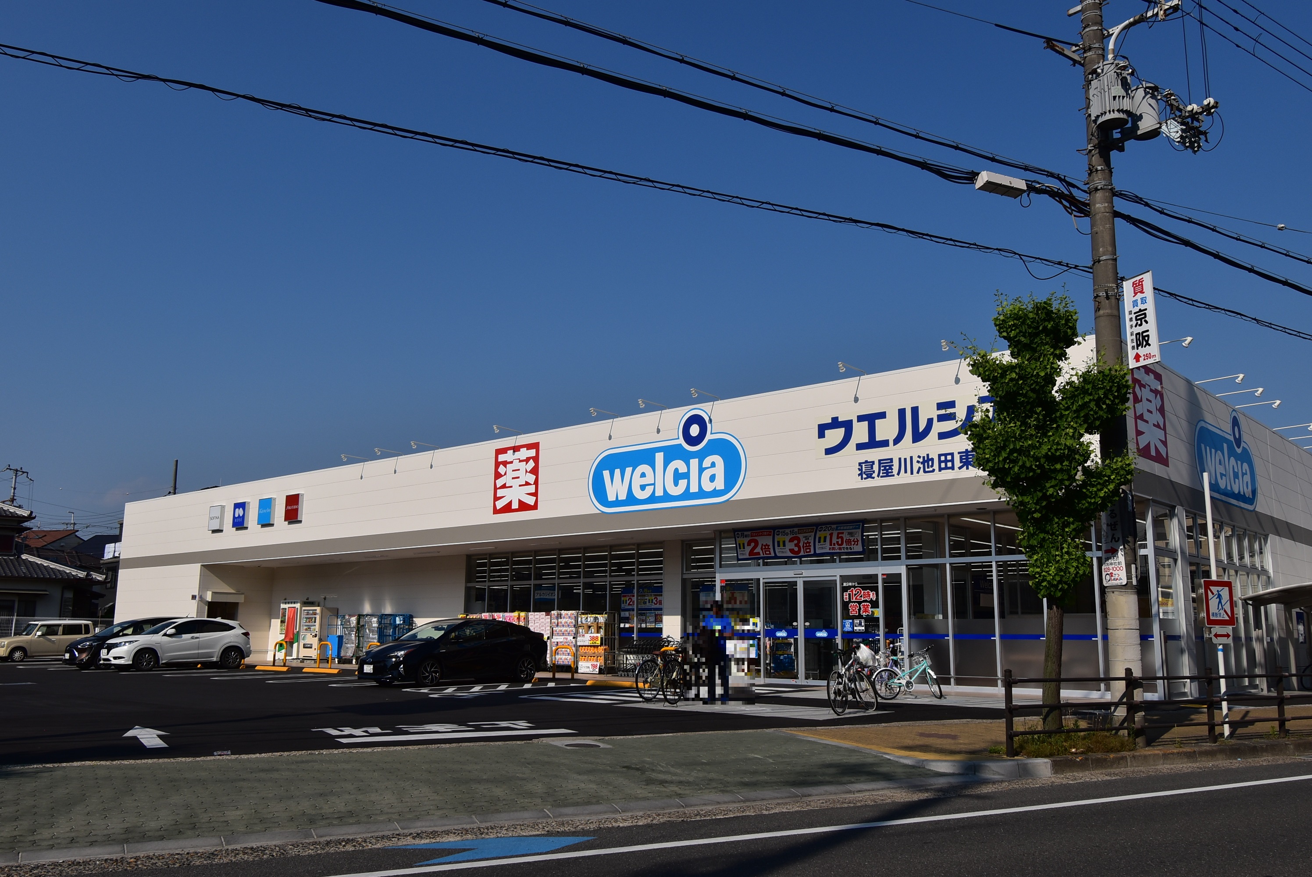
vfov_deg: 43.7
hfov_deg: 61.9
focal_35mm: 30
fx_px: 1094
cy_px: 438
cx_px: 656
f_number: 11
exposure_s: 1/640
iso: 200
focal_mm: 20
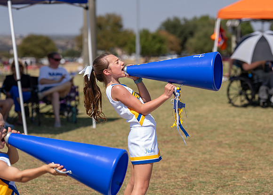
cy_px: 85
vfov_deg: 13.3
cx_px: 156
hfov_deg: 18.5
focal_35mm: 108
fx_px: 836
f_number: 3.2
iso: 80
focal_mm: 91
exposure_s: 1/1600
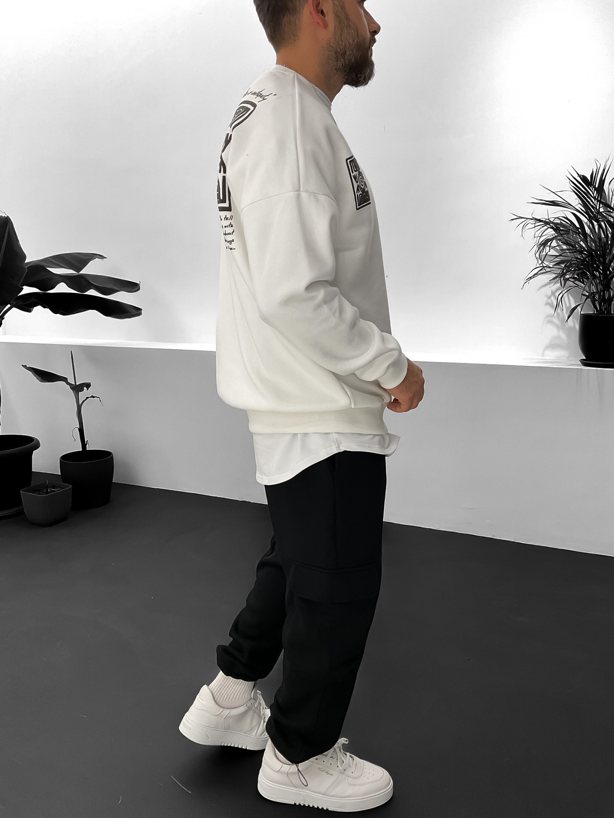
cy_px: 409
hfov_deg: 48.2
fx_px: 686
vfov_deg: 61.7
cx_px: 307
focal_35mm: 29
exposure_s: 1/100
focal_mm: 3
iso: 50
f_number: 1.8
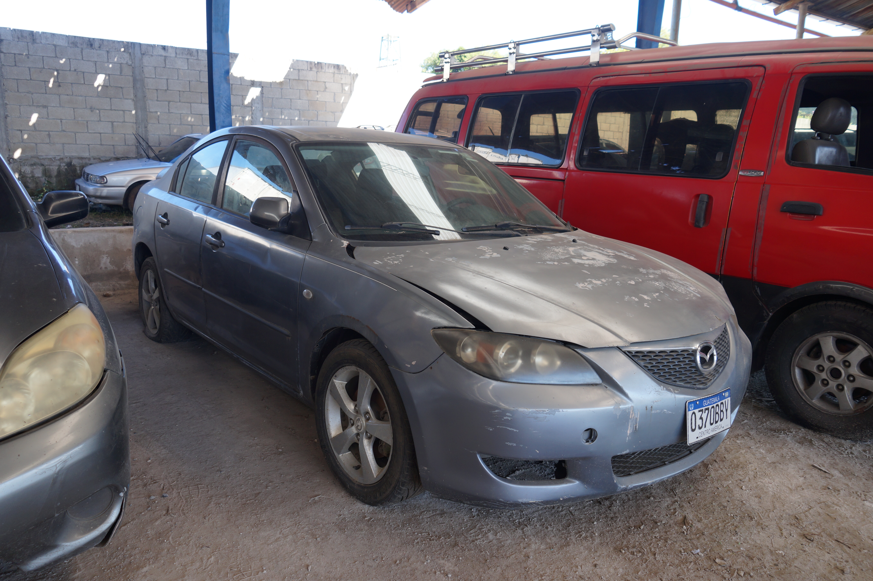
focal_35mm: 27
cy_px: 290
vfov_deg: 47.9
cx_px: 436
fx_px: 654
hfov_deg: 67.4
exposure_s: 1/60
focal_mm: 18
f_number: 5
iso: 100
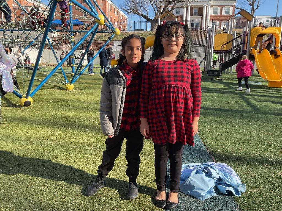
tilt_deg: -12.3
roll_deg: -0.6
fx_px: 236
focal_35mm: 29
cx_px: 141
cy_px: 106
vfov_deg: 48.2
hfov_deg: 61.7
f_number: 1.8
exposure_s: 1/599
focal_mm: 3
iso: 16
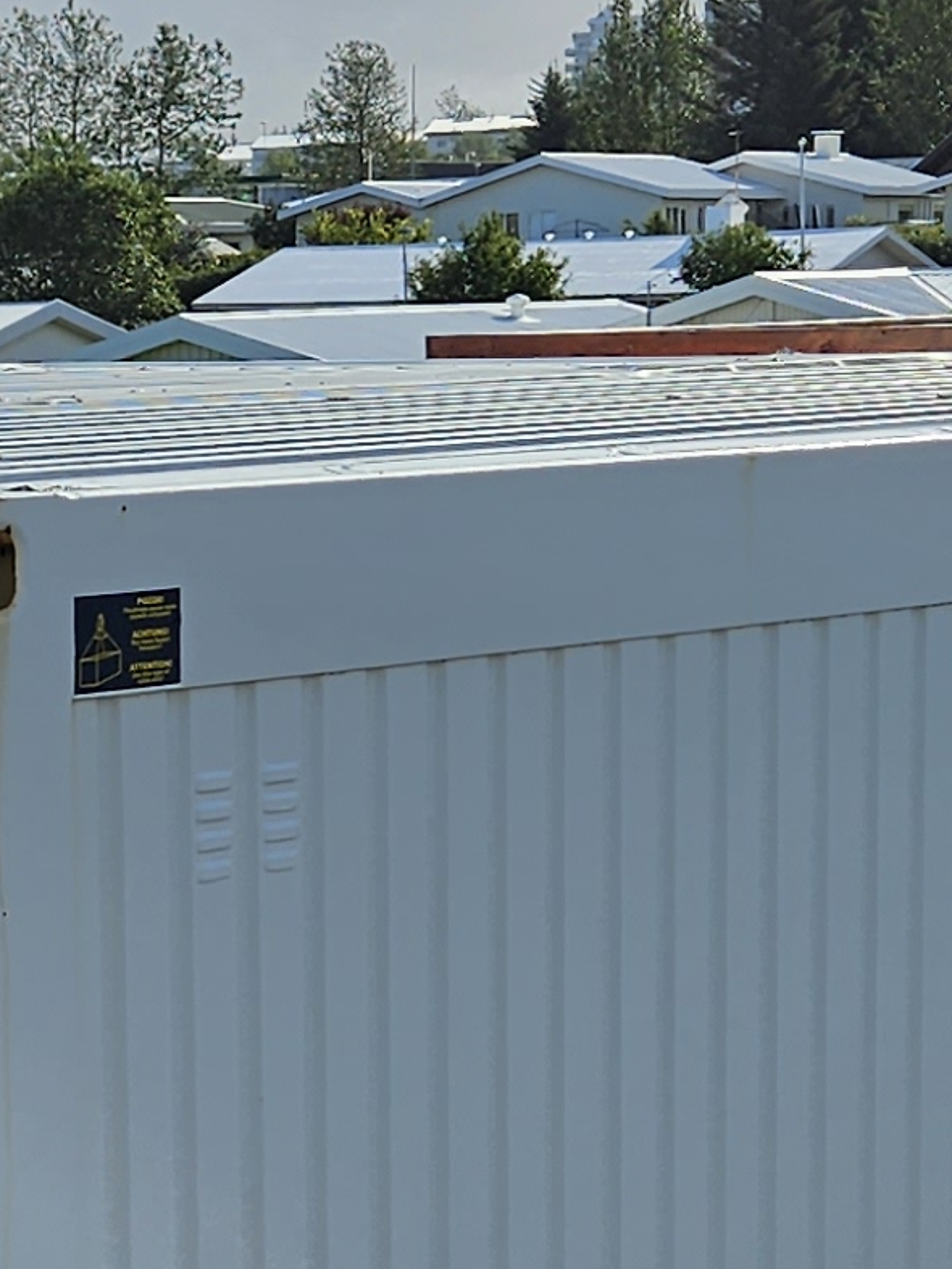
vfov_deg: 16.8
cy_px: 920
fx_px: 4288
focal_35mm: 117
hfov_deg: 12.5
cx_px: -29
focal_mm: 5.4
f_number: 1.8
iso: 25
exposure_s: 1/2767
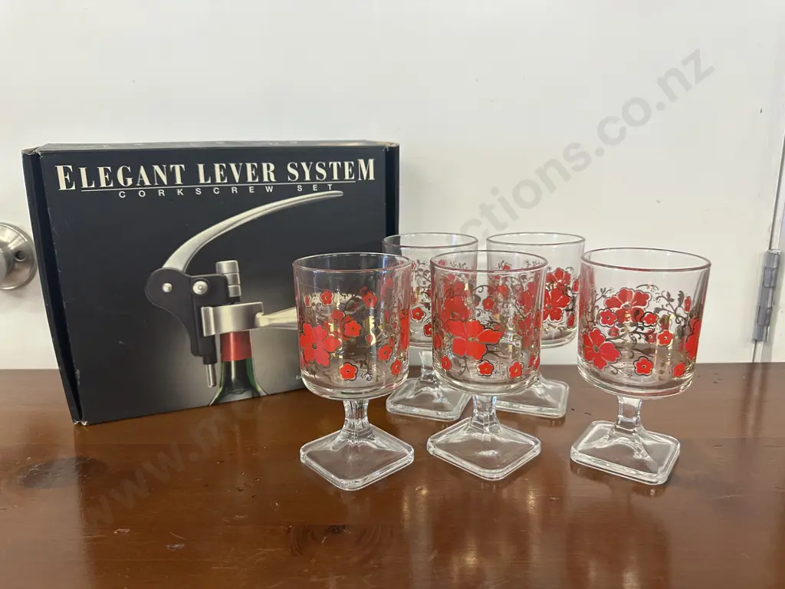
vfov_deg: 56.8
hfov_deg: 71.6
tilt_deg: -13.2
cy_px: 294
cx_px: 392
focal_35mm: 24
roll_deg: +1.3
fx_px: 544
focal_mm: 6.86
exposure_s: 1/100
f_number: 1.78
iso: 200
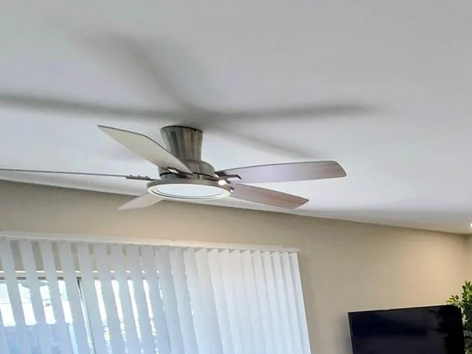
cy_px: 370
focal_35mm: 32
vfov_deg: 38.2
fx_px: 436
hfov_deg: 40.9
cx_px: 557
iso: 100
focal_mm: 2.2
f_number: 2.2
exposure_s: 1/120
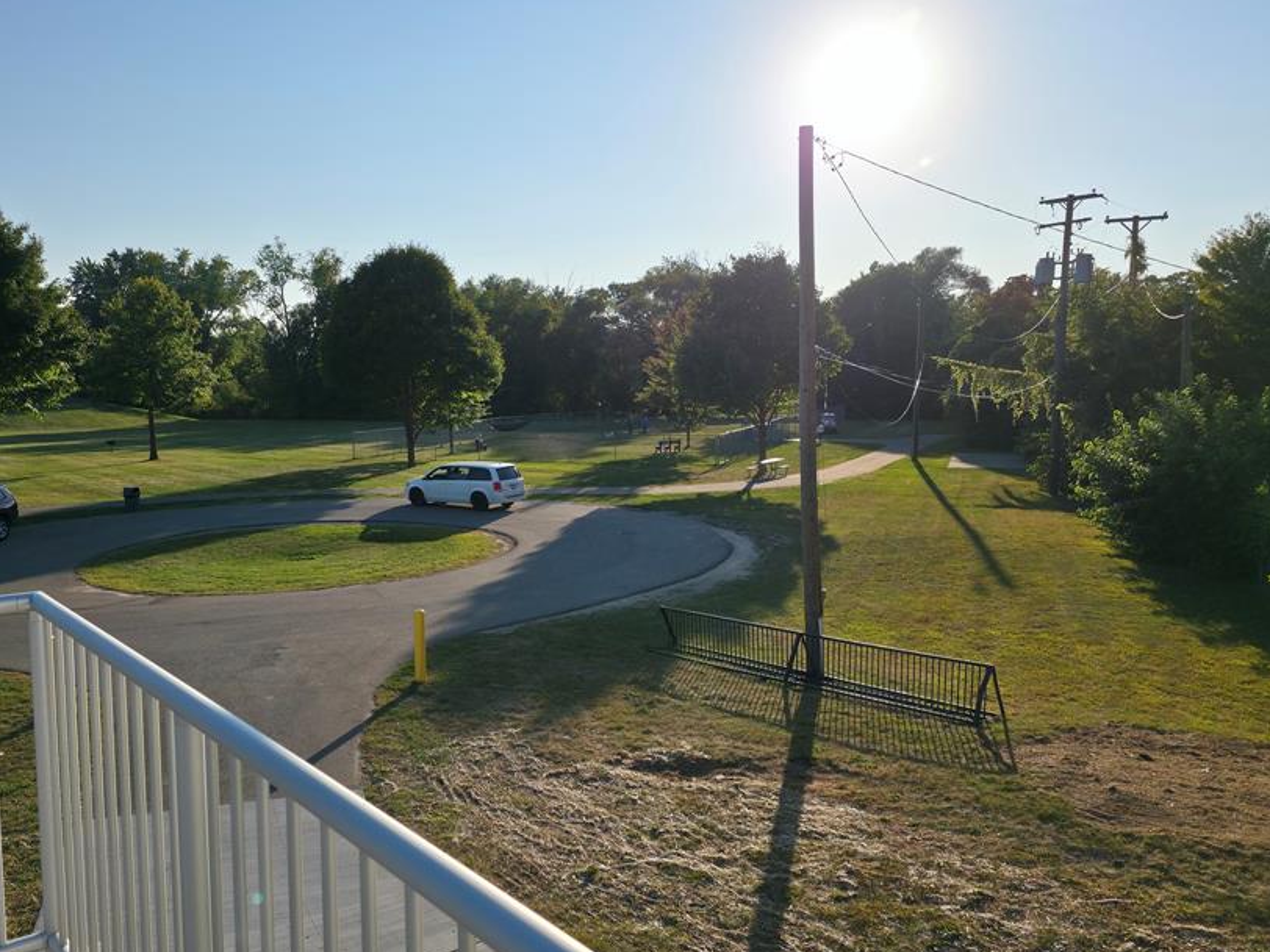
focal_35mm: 29
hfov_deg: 61.5
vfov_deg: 48.2
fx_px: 1064
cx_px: 574
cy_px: 485
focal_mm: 6.3
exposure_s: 1/3818
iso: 25
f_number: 1.7
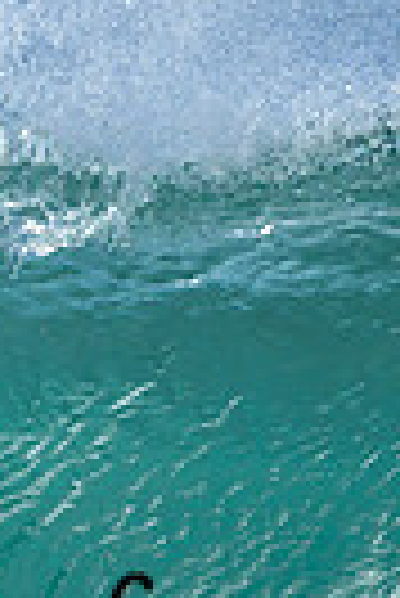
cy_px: 606
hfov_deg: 0.3
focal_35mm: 4175
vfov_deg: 0.5
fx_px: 69398
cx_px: -52
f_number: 6.3
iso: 280
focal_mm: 800
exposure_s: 1/2000
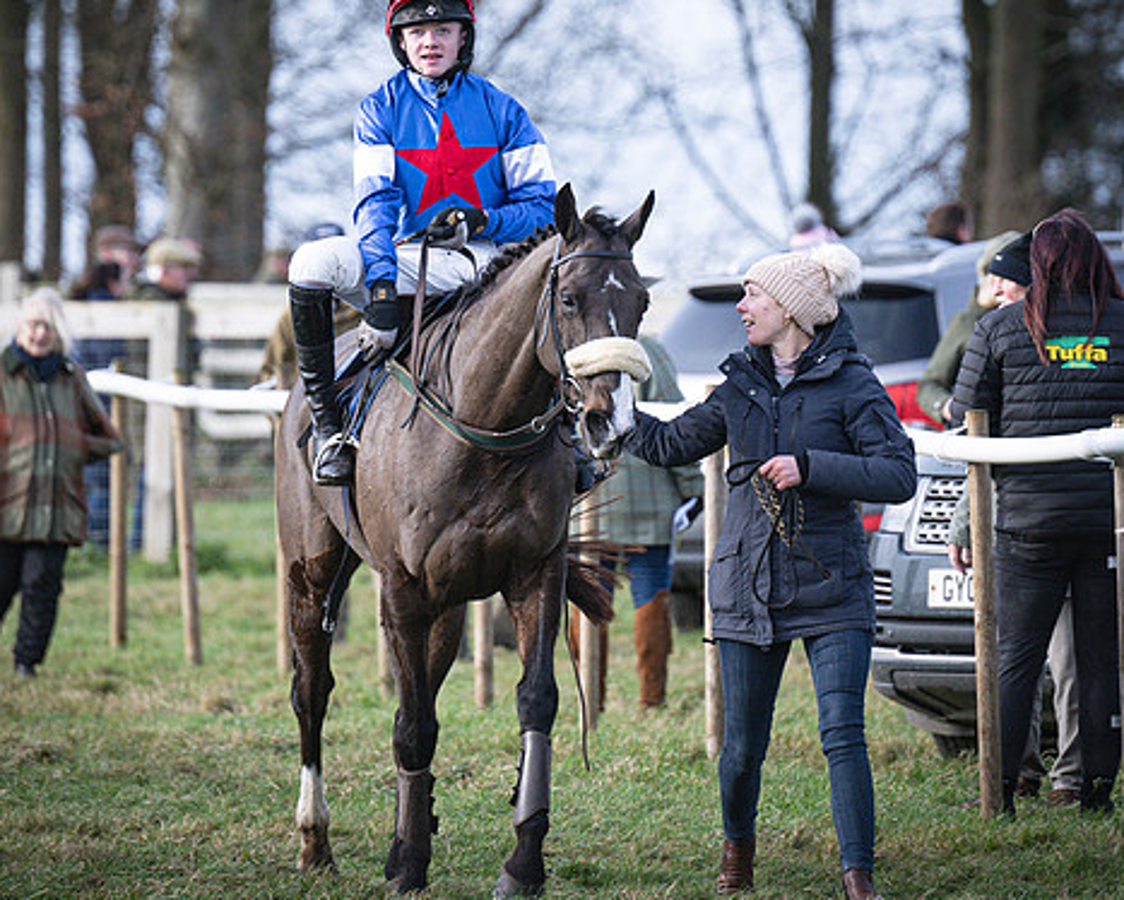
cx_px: 584
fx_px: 15875
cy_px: 219
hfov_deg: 4.1
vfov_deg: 3.2
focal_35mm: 477
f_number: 2.8
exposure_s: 1/2000
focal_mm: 180
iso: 400
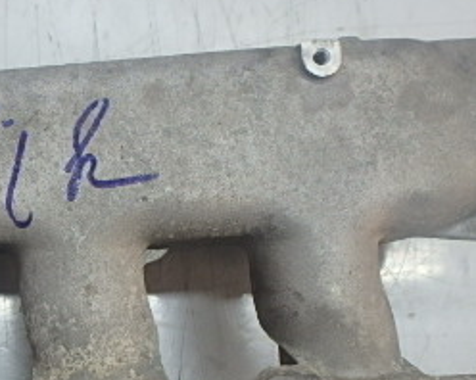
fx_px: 746
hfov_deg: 33.4
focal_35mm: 53
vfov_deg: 28.3
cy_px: 263
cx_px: 40
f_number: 3.5
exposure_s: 1/40
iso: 200
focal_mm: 3.7
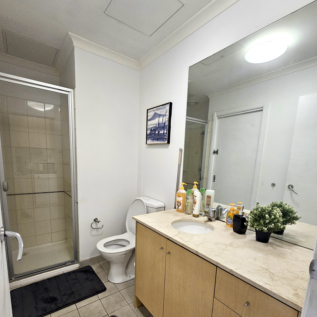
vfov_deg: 86.3
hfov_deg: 87.4
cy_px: 191
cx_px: 152
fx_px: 166
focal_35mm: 16
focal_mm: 2.2
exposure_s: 1/33.3
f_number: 2.2
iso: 640
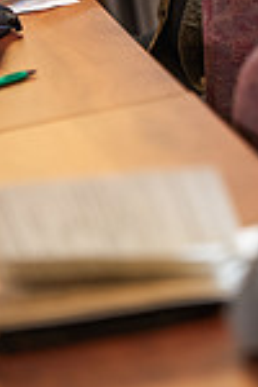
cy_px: -121
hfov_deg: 3.5
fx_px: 4192
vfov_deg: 5.3
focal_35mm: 390
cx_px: 341
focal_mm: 130
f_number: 2.8
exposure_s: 1/160
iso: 800
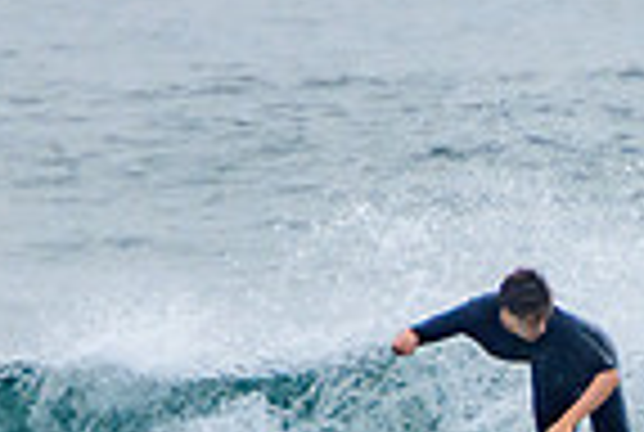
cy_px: 604
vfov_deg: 0.6
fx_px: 39886
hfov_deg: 0.9
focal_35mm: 2225
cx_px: 1190
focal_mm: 400
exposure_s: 1/1250
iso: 500
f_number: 5.6
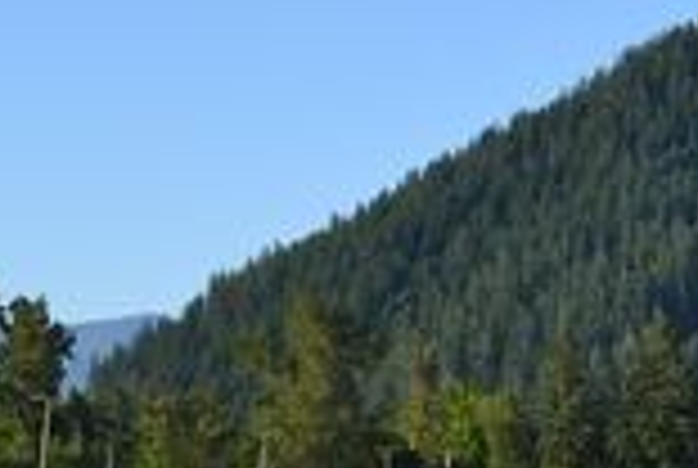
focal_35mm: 164
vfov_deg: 8.4
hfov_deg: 12.5
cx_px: 527
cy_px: 142
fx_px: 3186
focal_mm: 34
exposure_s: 1/200
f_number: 7.1
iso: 100
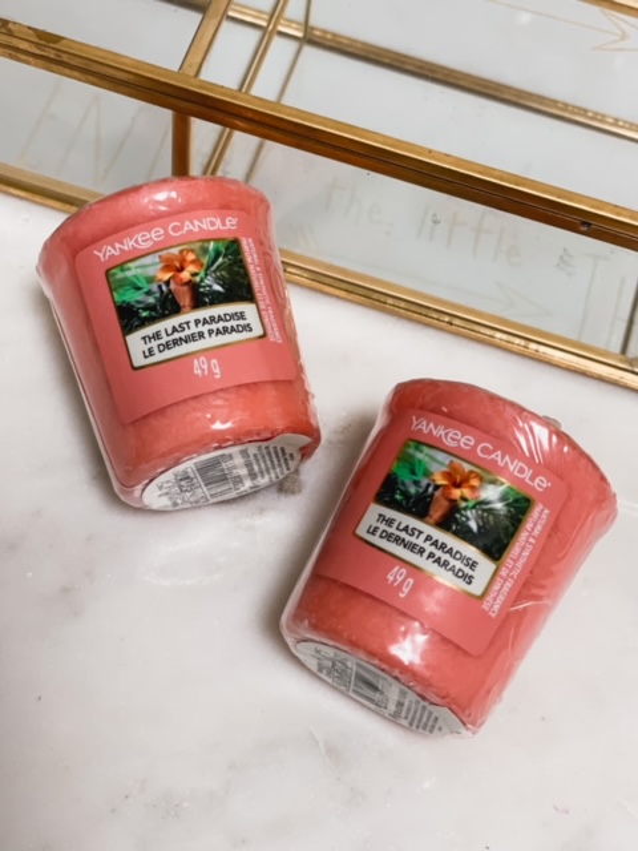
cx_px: 319
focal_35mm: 52
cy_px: 426
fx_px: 1278
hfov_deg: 28.0
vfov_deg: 36.8
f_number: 2
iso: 200
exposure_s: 1/100
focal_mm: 6
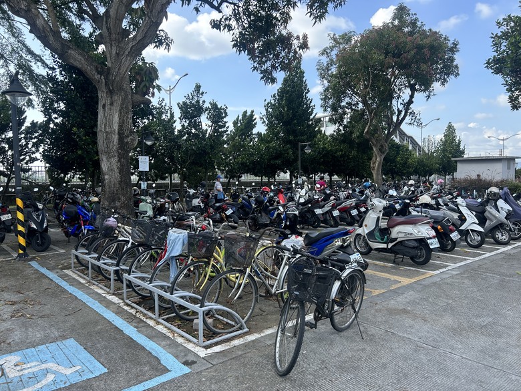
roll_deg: +0.4
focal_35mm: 26
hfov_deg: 67.3
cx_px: 260
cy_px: 196
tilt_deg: -1.3
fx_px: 391
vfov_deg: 53.1
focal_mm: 5.7
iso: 50
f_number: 1.5
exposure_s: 1/1100
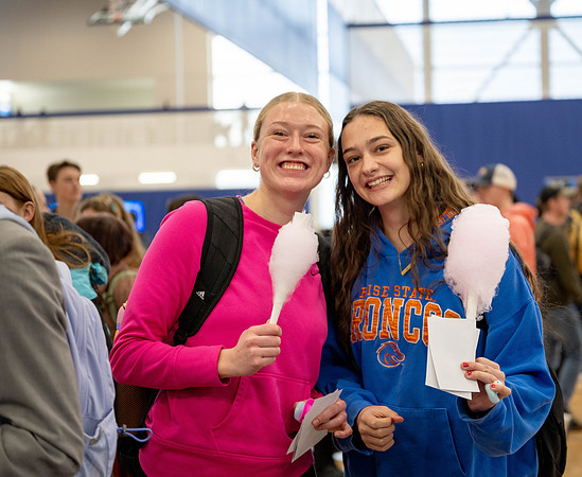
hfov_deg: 22.4
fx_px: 1463
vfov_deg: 18.5
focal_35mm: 84
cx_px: 376
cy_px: 226
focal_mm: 70
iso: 320
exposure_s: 1/160
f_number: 2.8
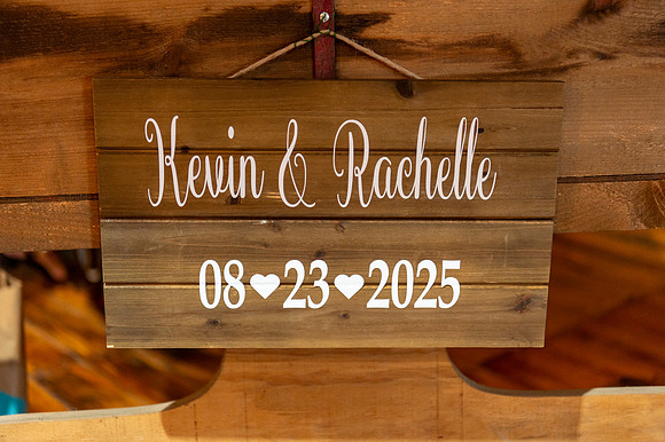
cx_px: 332
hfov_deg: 33.4
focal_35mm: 60
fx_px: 1108
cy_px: 221
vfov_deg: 22.6
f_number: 2.8
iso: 1600
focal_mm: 60
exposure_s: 1/125
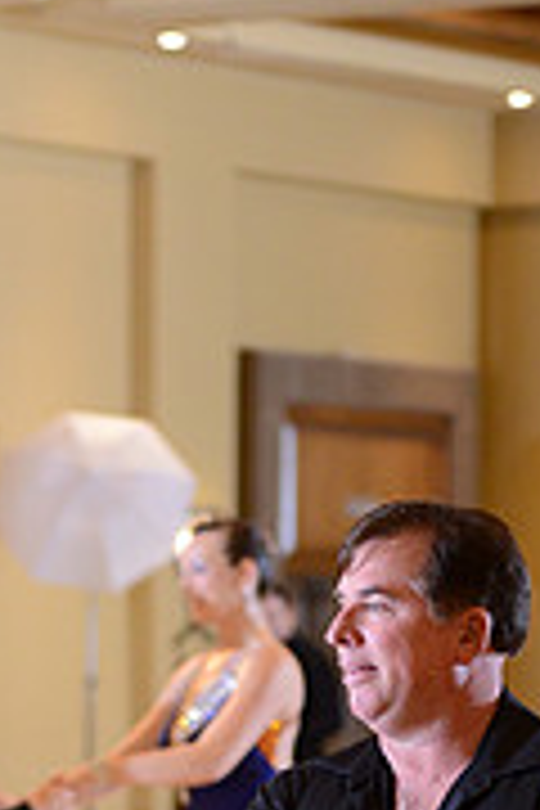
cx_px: 70
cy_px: 1161
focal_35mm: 225
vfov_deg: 9.0
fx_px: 5062
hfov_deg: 6.1
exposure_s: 1/250
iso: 2500
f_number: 2.8
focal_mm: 70
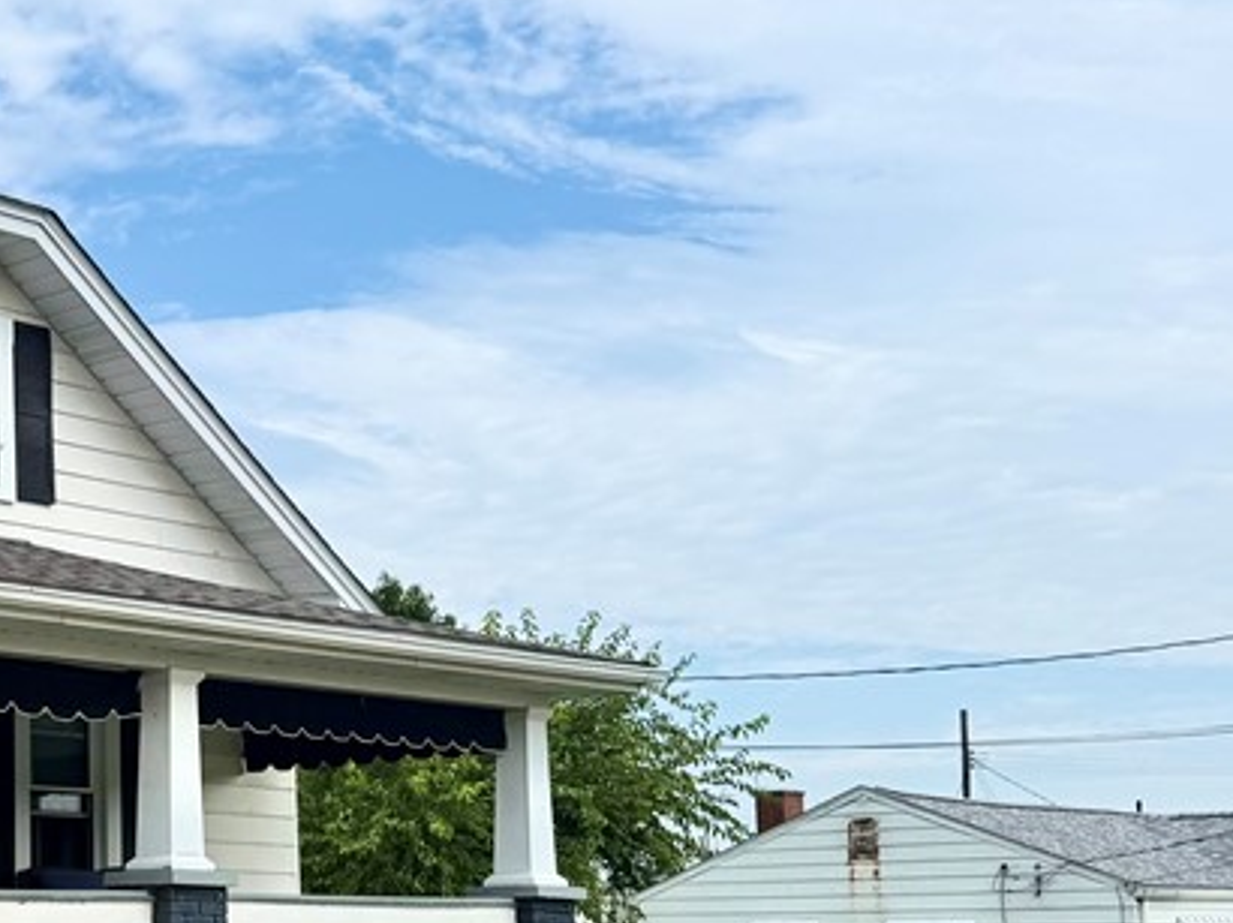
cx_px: -180
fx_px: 2136
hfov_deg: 28.7
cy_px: 794
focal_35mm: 60
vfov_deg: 23.9
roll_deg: +0.8
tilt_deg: +3.5
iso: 80
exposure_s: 1/6173
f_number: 1.78
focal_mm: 6.76
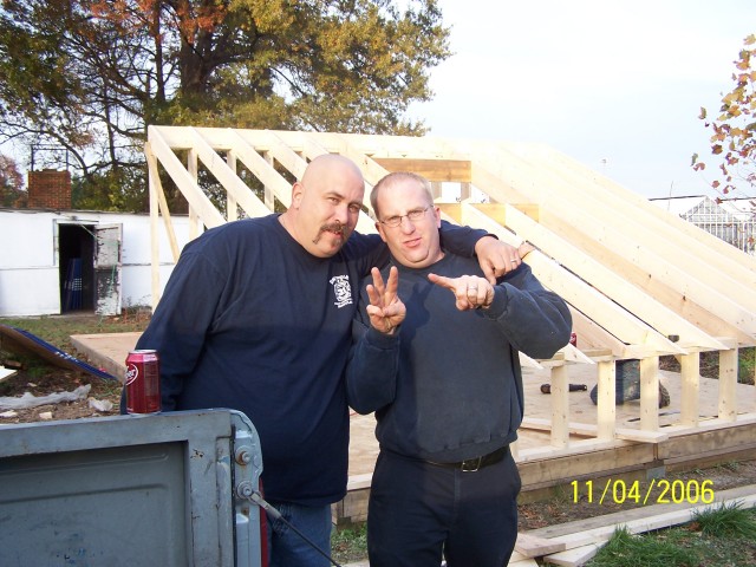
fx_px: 830
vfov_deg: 37.7
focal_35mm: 38
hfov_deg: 49.0
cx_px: 378
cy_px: 284
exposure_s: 1/125
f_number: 2.8
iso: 80
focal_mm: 6.3
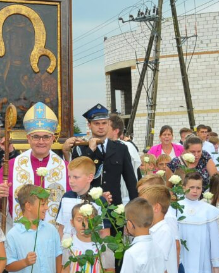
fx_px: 810
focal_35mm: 100
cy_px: 135
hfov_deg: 15.3
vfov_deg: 19.2
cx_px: 55
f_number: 8
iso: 320
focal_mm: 40
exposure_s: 1/125
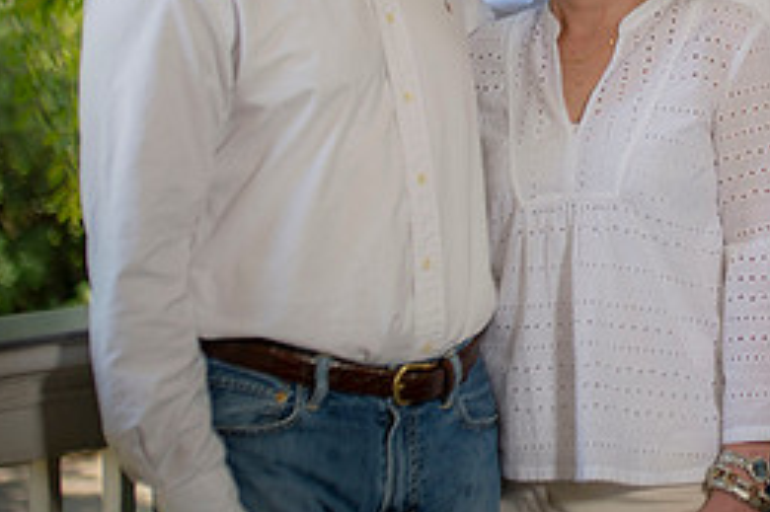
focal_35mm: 167
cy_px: 6
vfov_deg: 8.2
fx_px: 3570
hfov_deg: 12.2
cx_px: 791
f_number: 3.2
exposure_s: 1/200
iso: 100
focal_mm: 75
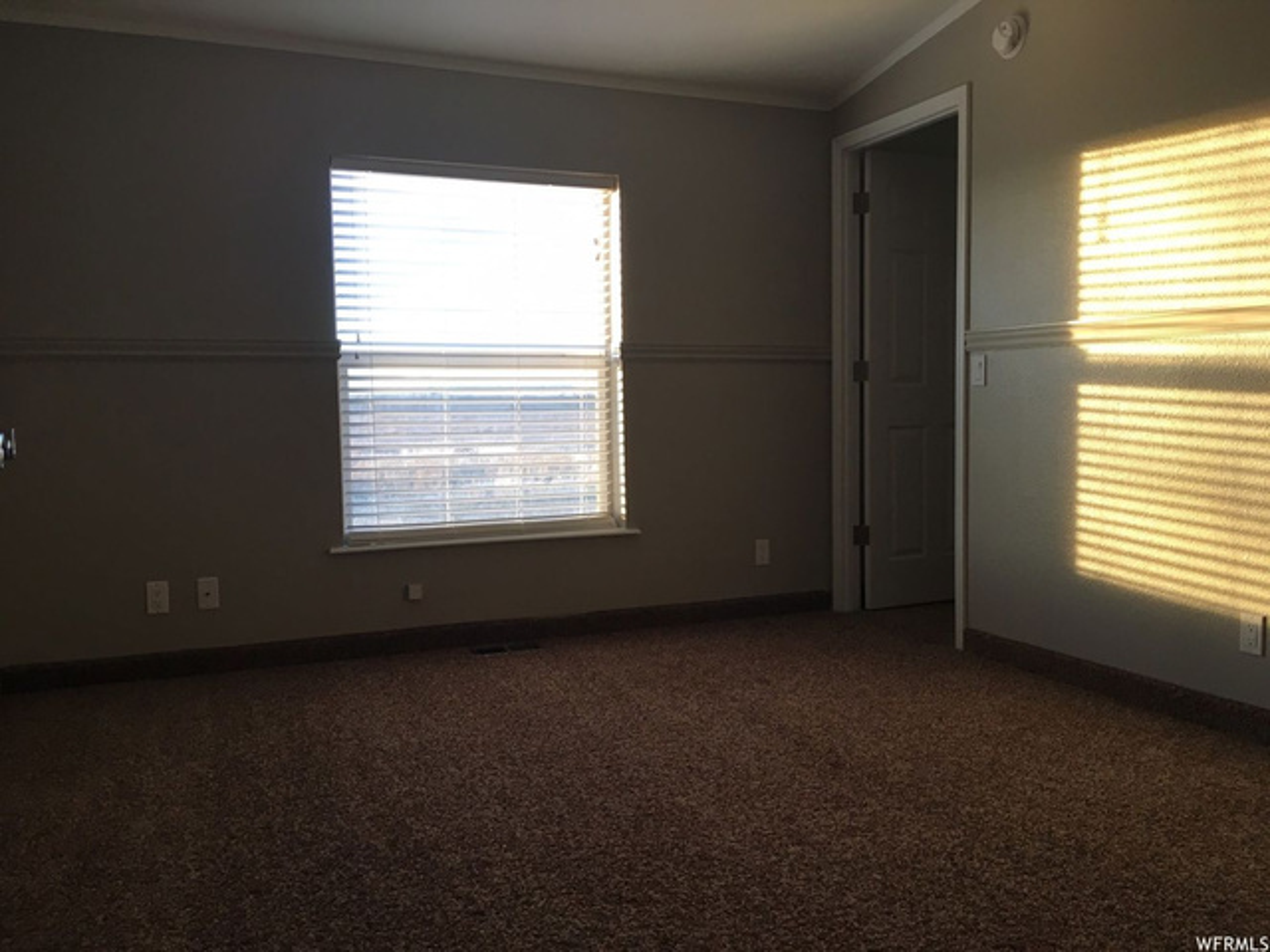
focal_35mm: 29
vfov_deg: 48.2
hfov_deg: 61.7
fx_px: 1064
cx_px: 635
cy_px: 476
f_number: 2.2
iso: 25
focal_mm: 4.15
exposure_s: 1/30
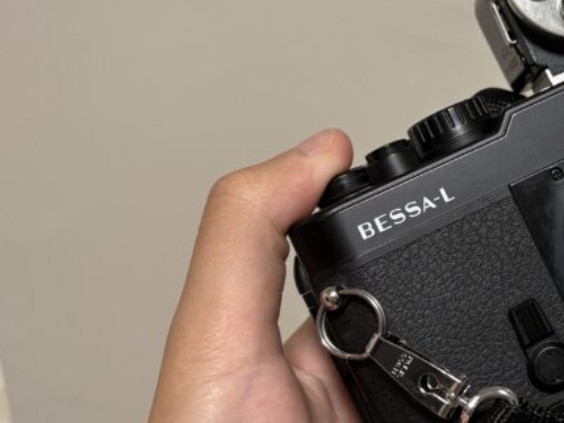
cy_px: 212
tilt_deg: -15.5
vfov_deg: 23.7
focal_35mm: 62
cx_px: 572
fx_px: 1010
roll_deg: +2.9
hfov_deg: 29.1
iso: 80
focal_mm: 5.96
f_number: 1.6
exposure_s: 1/60
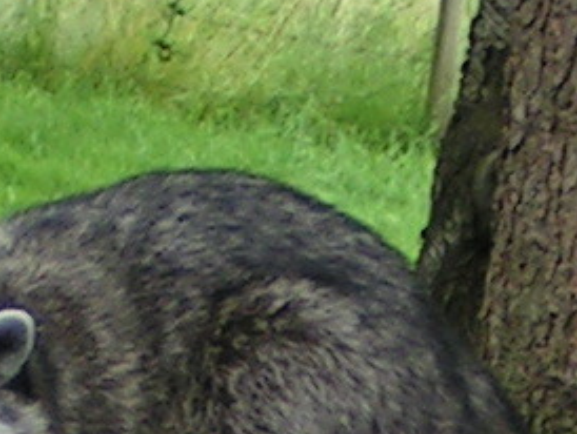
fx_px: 8475
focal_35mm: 508
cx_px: 288
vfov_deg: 2.9
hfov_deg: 3.9
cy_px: 356
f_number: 3.2
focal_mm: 10.5
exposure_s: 1/80
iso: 50
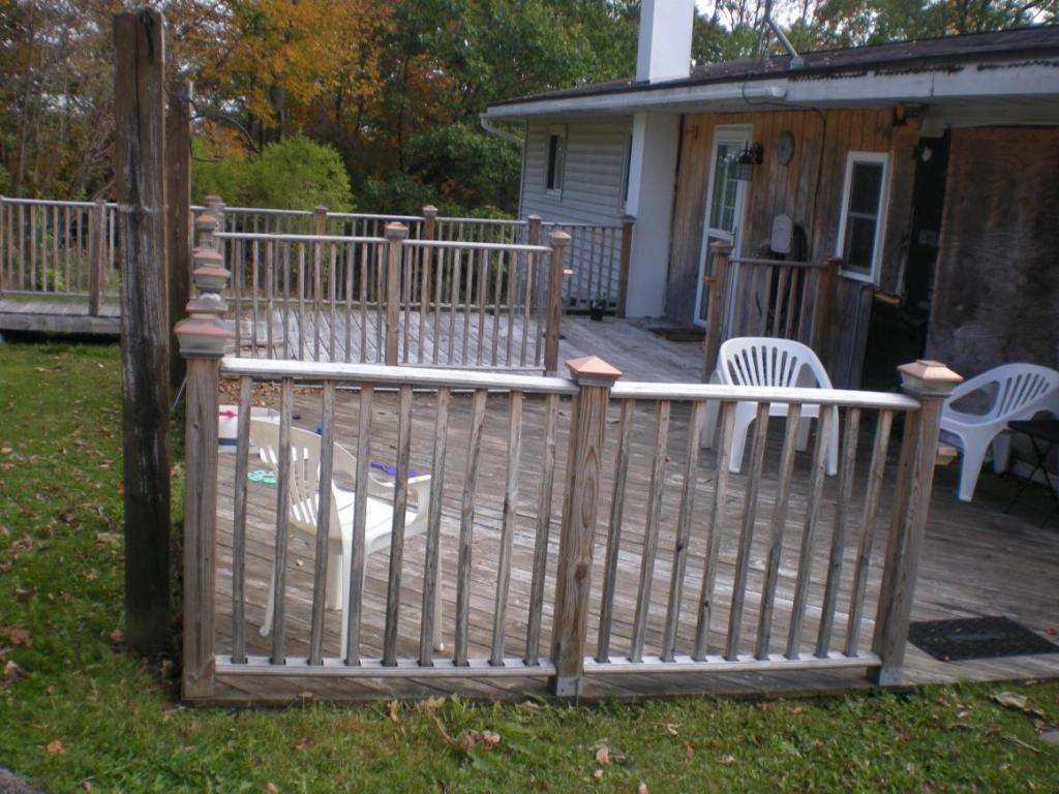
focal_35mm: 38
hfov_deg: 49.0
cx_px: 530
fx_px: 1163
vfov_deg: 37.7
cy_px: 397
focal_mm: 6.3
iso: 64
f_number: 4.6
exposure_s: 1/123
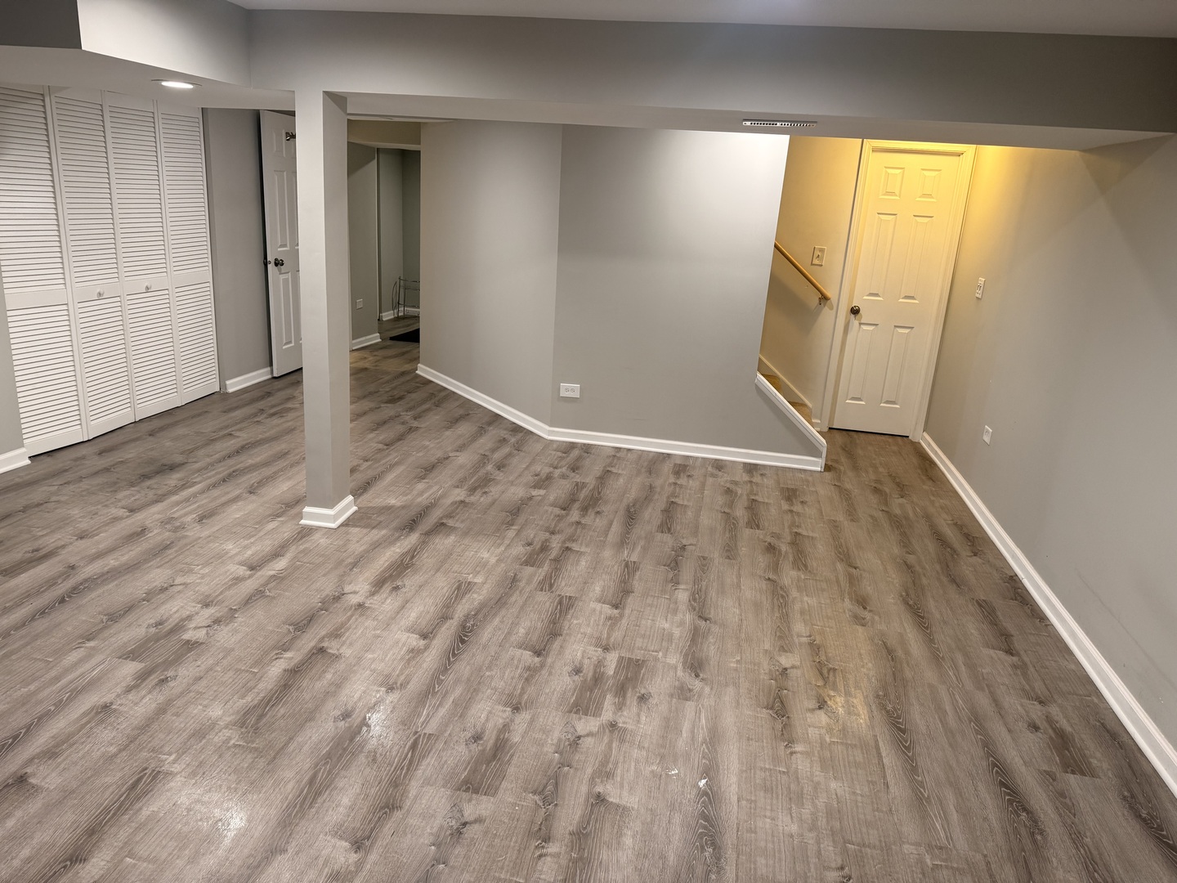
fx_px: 816
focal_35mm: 24
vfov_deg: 56.8
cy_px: 442
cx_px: 588
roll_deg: -4.3
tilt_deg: -14.8
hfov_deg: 71.6
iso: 125
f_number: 1.78
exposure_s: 1/60
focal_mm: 6.76
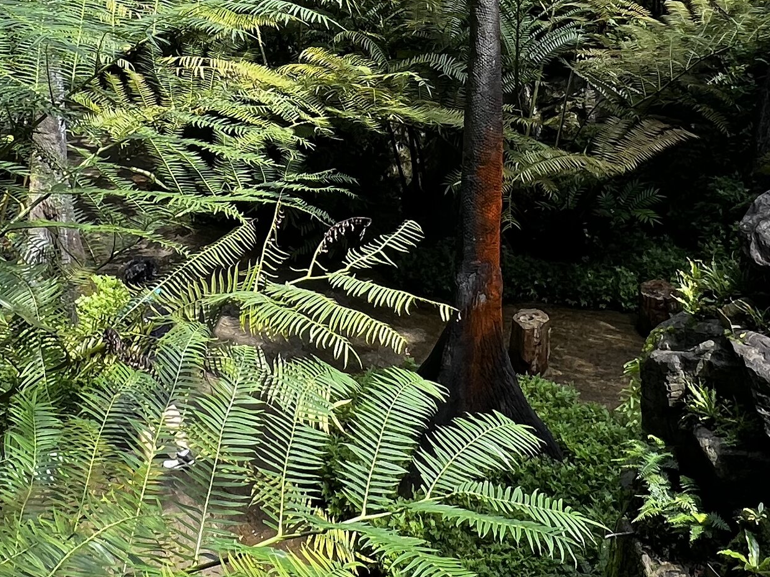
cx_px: 422
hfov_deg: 44.7
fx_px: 934
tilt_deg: -3.1
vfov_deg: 29.4
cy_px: -120
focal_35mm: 42
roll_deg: +0.3
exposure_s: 1/238
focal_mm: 1.57
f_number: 1.8
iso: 32
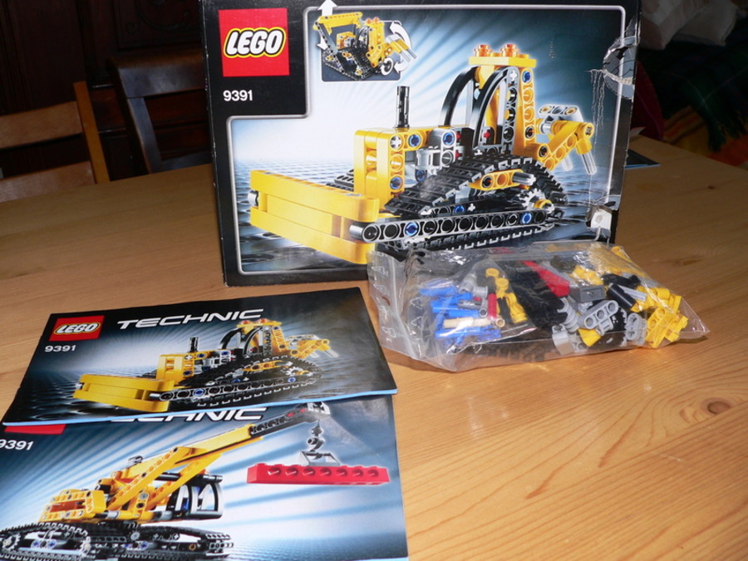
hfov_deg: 51.4
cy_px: 280
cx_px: 374
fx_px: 778
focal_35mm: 36
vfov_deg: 39.7
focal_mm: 6
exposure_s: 1/60
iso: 100
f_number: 2.8
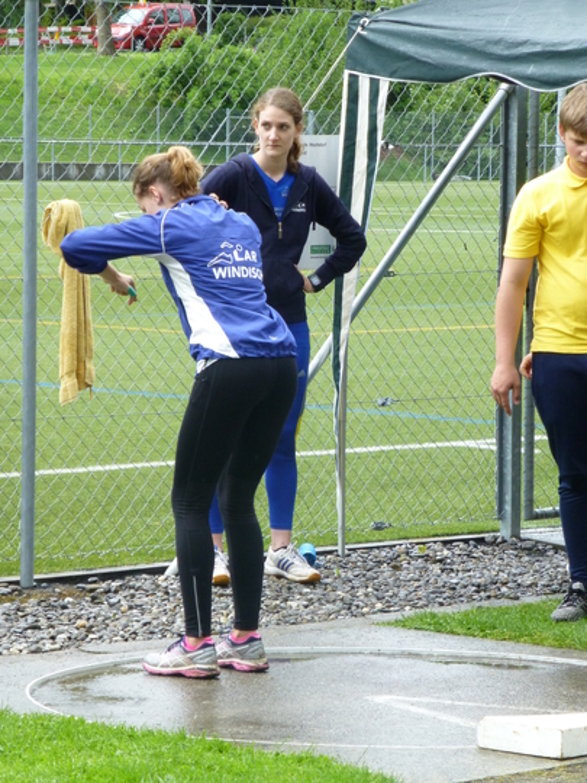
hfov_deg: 8.4
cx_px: 294
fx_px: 3979
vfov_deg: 11.2
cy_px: 392
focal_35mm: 176
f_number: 5.4
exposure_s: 1/320
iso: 400
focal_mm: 31.3
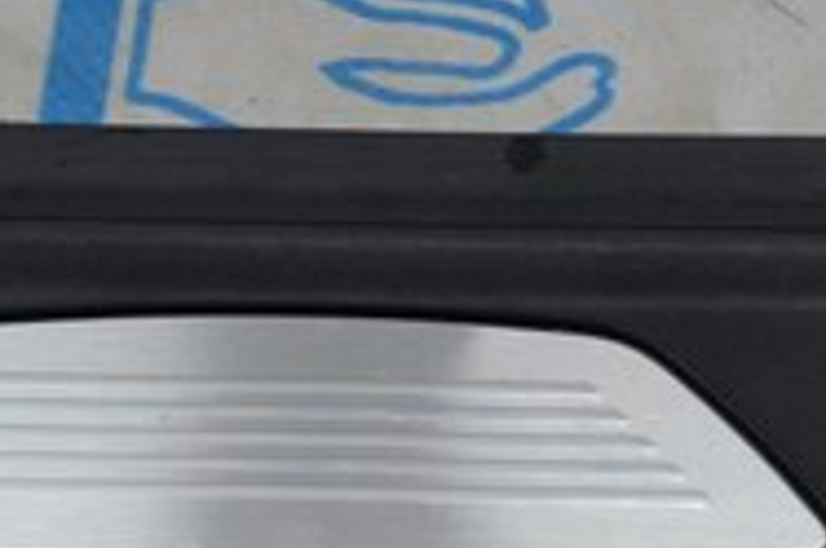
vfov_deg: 6.4
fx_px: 4902
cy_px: -126
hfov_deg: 9.3
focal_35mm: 214
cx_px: 1374
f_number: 5.6
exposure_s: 1/125
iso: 400
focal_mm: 26
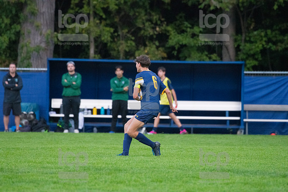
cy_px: 96
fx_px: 2881
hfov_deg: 5.7
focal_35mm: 360
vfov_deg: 3.8
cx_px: 144
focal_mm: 360
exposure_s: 1/2000
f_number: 5.6
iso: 6400
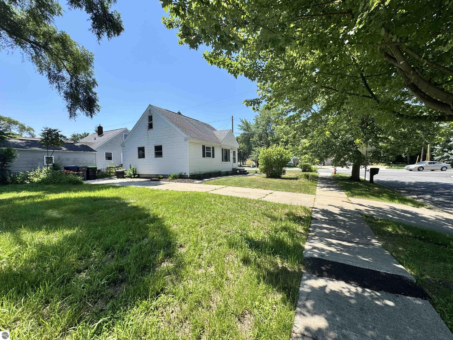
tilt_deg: -2.7
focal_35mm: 14
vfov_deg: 85.7
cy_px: 170
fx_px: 183
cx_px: 226
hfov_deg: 102.1
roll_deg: +0.4
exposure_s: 1/1346
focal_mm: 2.22
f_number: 2.2
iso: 40
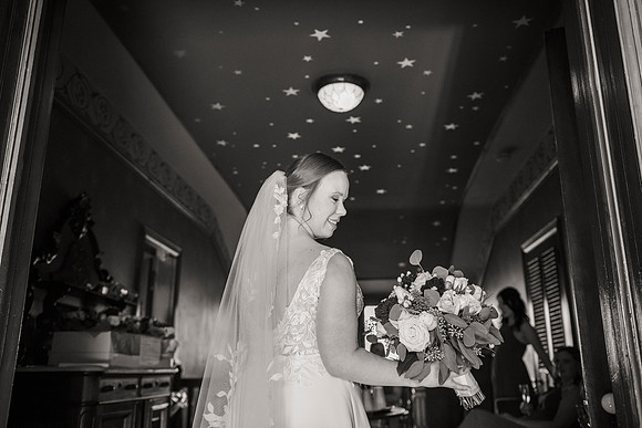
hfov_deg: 58.7
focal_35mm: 32
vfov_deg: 41.1
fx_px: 571
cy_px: 214
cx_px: 321
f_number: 2.8
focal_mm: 32
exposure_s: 1/200
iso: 2000
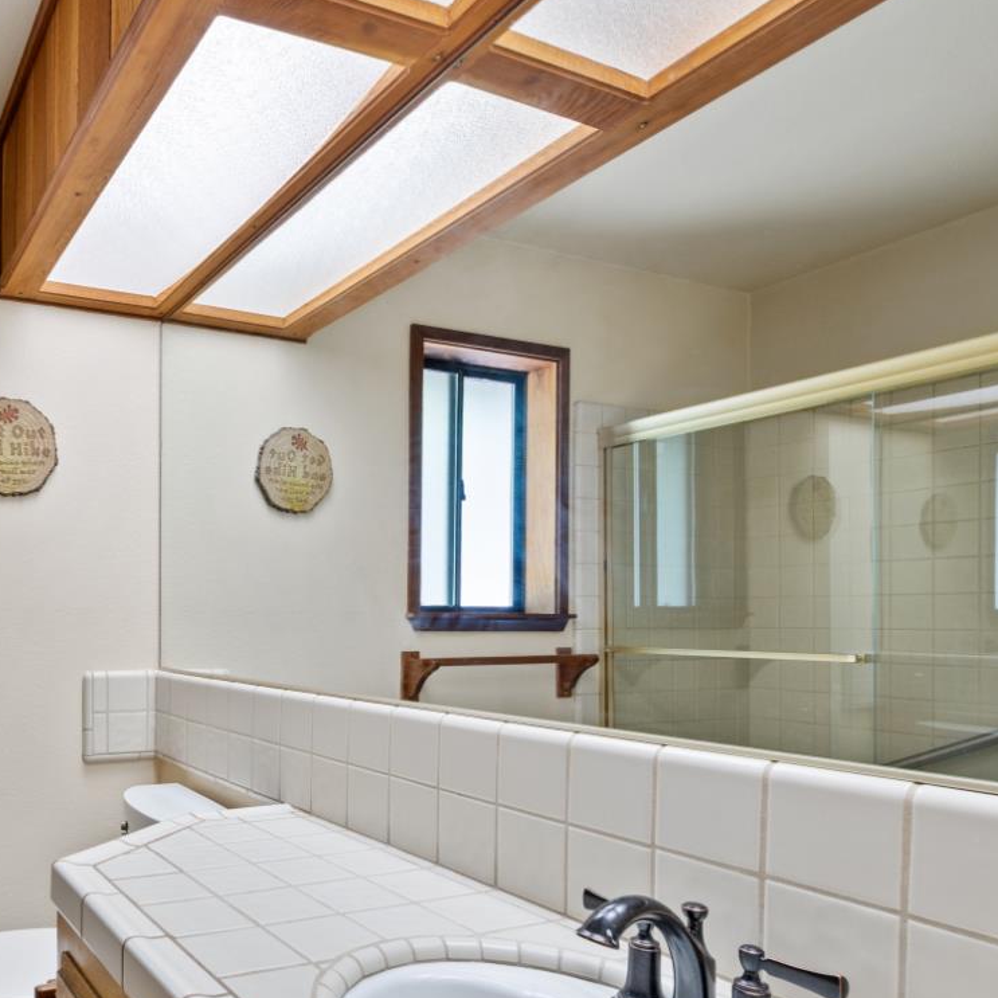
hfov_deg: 57.3
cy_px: 631
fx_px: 783
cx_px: 128
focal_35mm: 24
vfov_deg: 64.0
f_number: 9
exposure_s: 1/4
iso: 250
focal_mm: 14
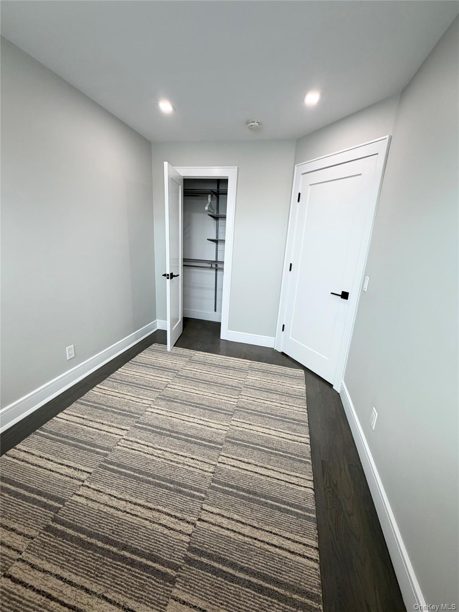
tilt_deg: -14.6
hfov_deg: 85.7
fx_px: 248
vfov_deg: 102.1
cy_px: 306
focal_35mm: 14
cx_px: 230
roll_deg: -2.7
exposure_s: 1/120
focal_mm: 2.22
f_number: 2.2
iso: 125
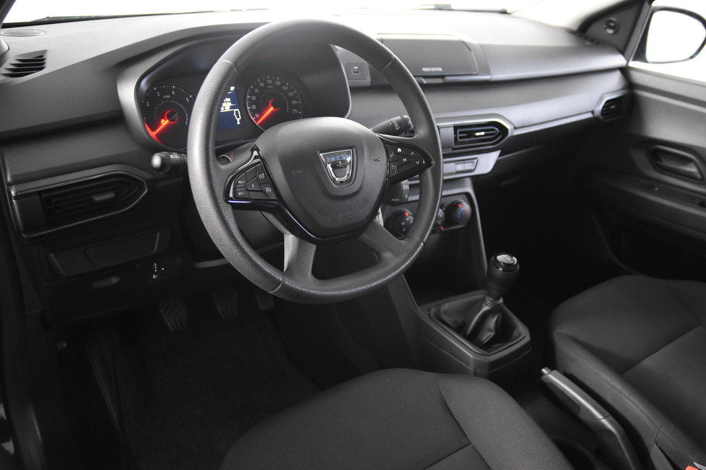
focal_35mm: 30
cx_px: 353
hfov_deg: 61.9
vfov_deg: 43.6
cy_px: 235
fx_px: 588
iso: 2200
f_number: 2.8
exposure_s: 1/30
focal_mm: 20
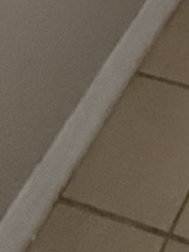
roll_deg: +4.4
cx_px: 386
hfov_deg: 12.1
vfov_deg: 9.9
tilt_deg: -6.8
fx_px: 787
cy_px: -608
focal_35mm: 108
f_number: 2.2
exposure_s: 1/94
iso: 320
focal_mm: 2.22
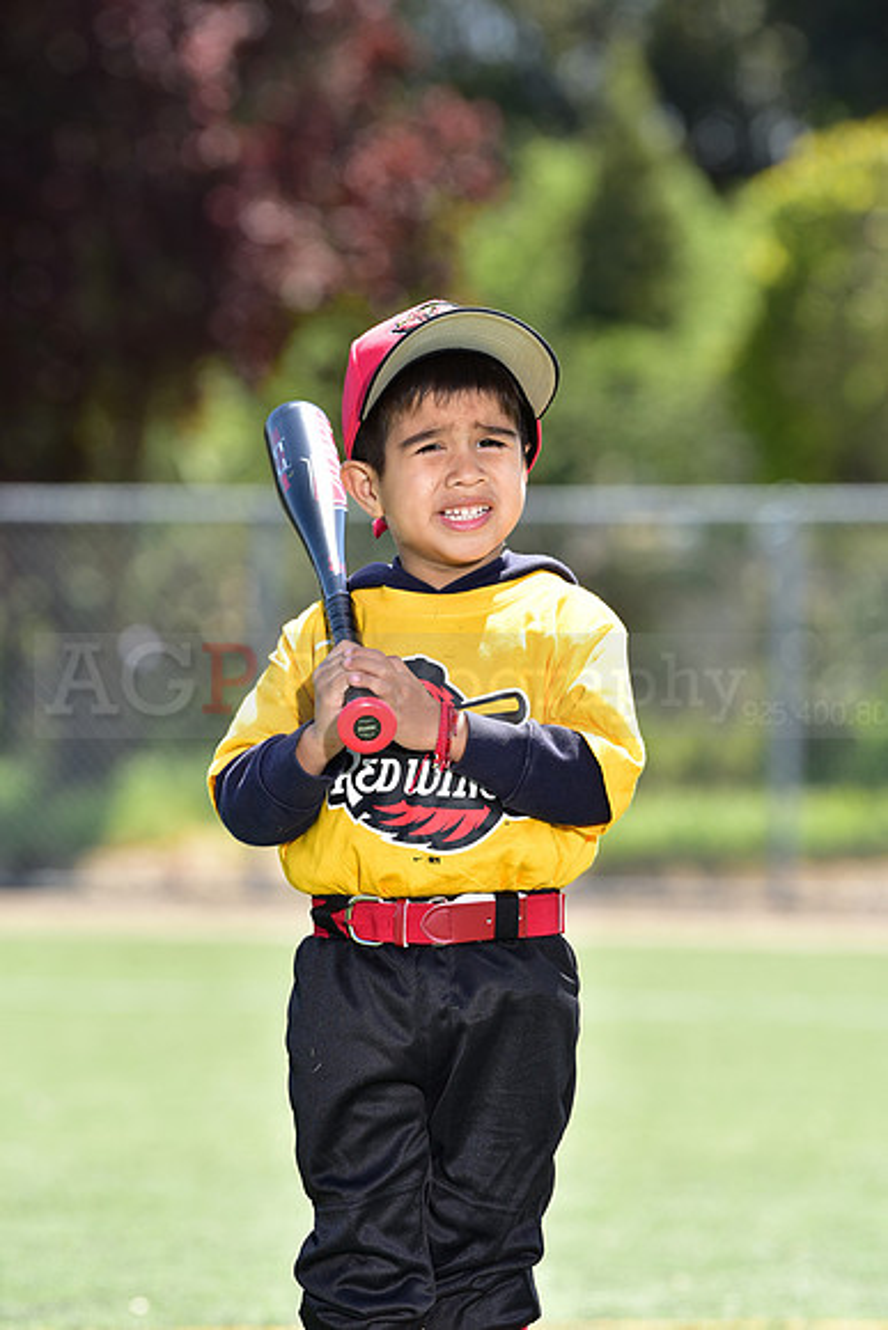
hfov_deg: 6.9
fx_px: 7395
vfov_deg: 10.3
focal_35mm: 200
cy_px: 665
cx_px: 444
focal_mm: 200
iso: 80
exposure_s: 1/200
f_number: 5
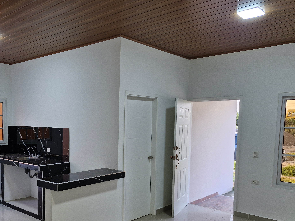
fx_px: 273
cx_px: 107
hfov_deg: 56.0
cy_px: 149
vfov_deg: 43.5
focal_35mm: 32
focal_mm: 5.54
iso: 125
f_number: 1.8
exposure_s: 1/180
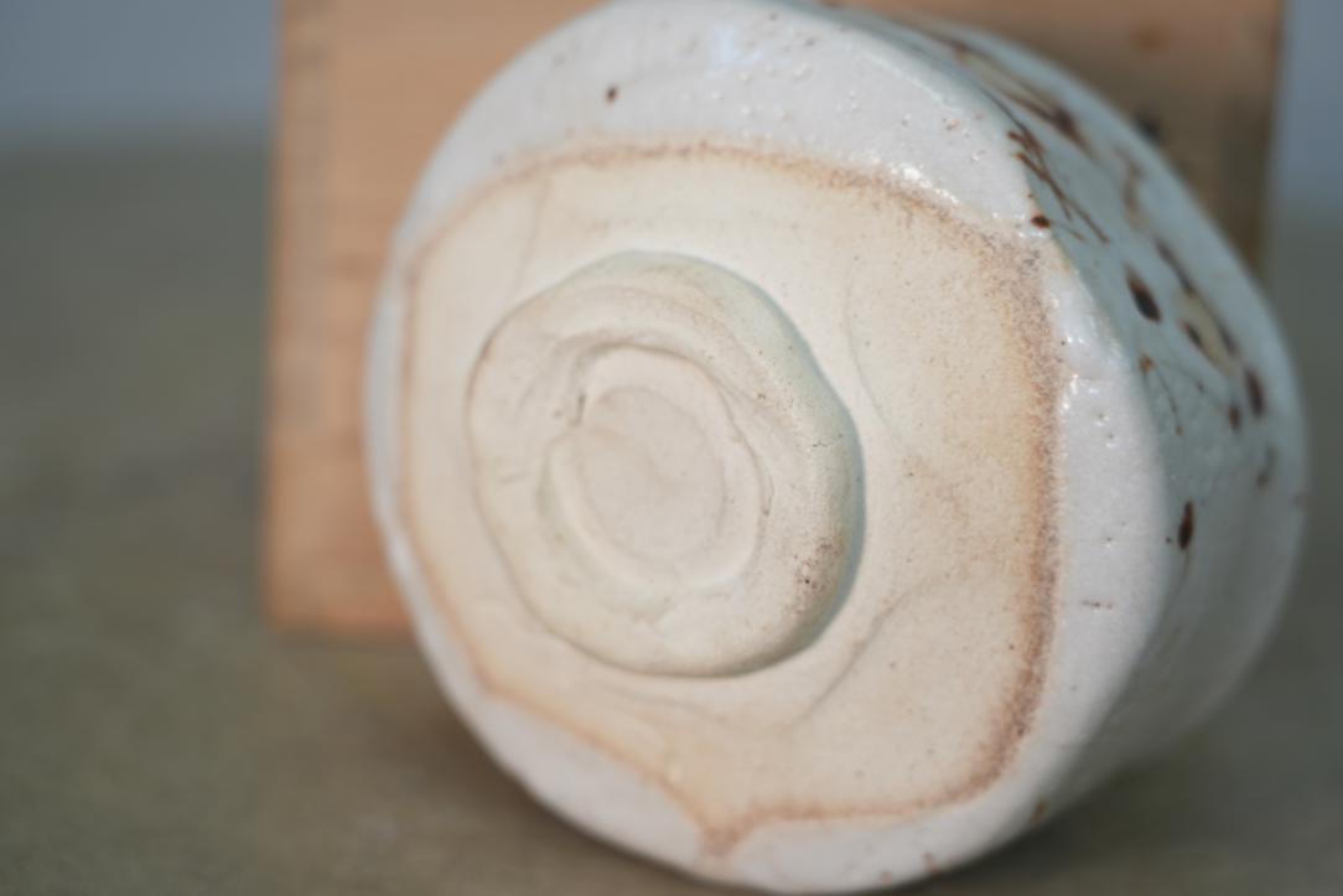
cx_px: 672
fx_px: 3917
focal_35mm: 105
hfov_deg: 19.5
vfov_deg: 13.0
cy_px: 448
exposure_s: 1/125
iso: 400
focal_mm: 105
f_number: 4
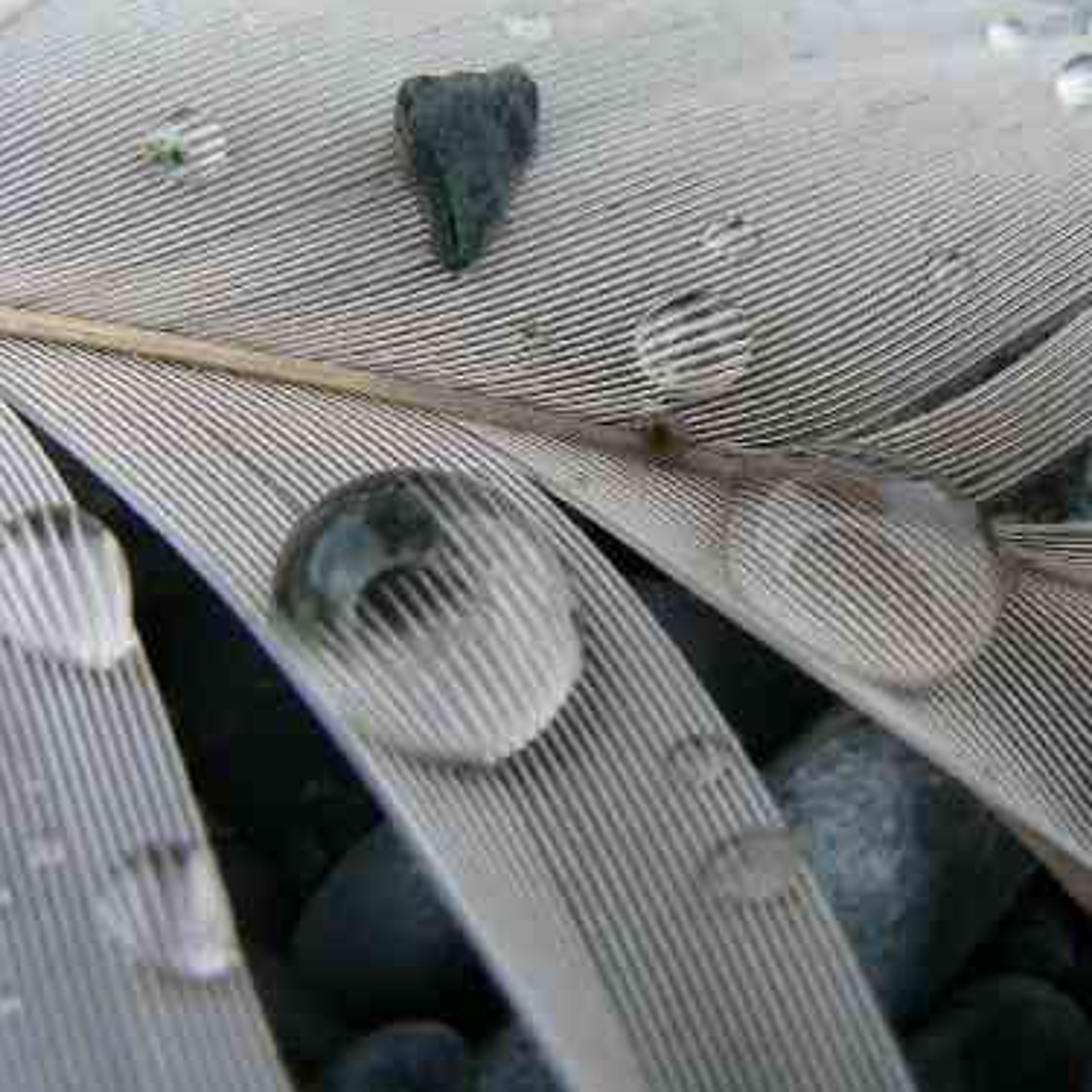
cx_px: 510
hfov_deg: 18.3
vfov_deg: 18.3
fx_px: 3391
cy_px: 501
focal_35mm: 95
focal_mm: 10.5
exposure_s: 1/125
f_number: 4
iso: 100
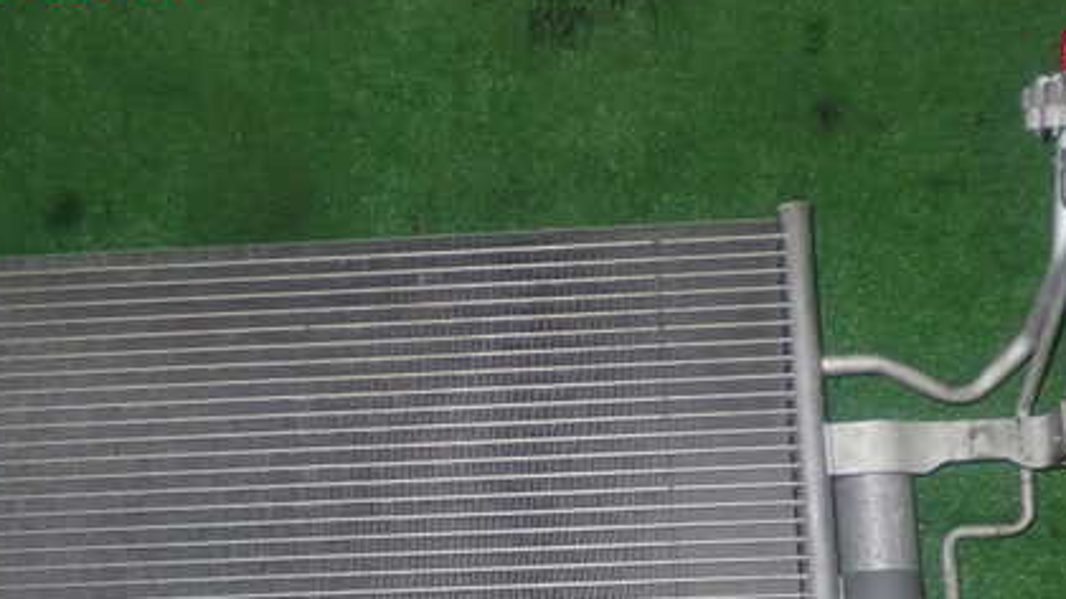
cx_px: 482
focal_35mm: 56
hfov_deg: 37.2
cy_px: 520
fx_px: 1582
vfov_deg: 21.0
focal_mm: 6.37
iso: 800
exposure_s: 1/40
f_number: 7.1
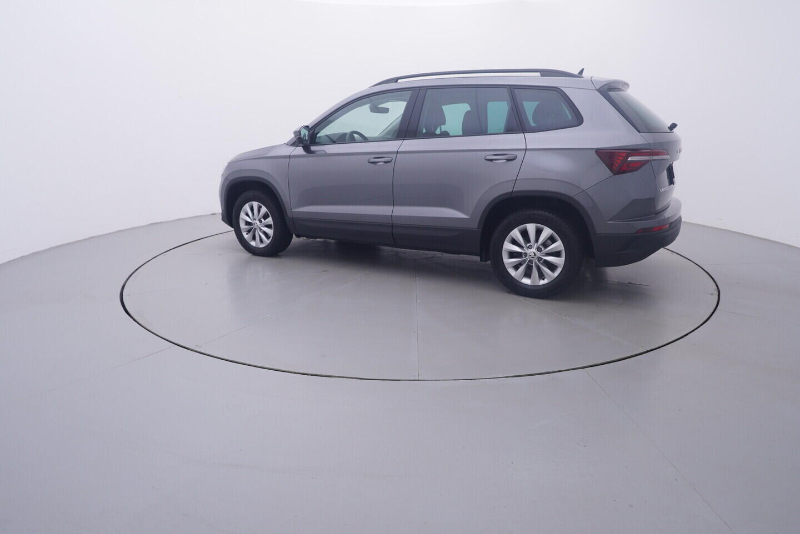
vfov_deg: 56.2
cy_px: 267
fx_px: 500
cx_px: 400
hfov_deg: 77.3
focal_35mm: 22
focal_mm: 15
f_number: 5
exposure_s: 1/80
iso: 200
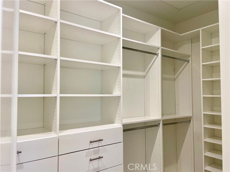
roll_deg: +0.5
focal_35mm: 26
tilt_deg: +2.1
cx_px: 115
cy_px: 86
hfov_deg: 67.3
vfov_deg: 53.1
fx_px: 173
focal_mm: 4.25
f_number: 1.8
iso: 125
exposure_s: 1/120
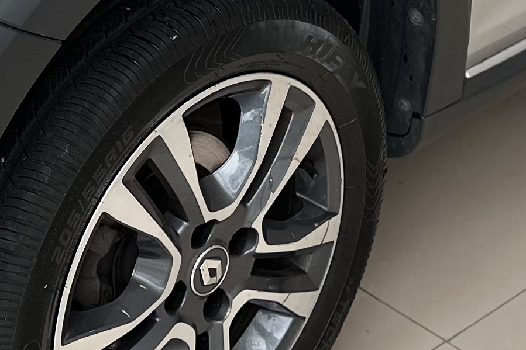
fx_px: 1636
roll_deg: -0.6
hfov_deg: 18.1
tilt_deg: -18.1
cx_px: 82
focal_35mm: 112
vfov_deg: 11.6
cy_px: -222
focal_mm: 6.86
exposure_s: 1/419
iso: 80
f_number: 1.78
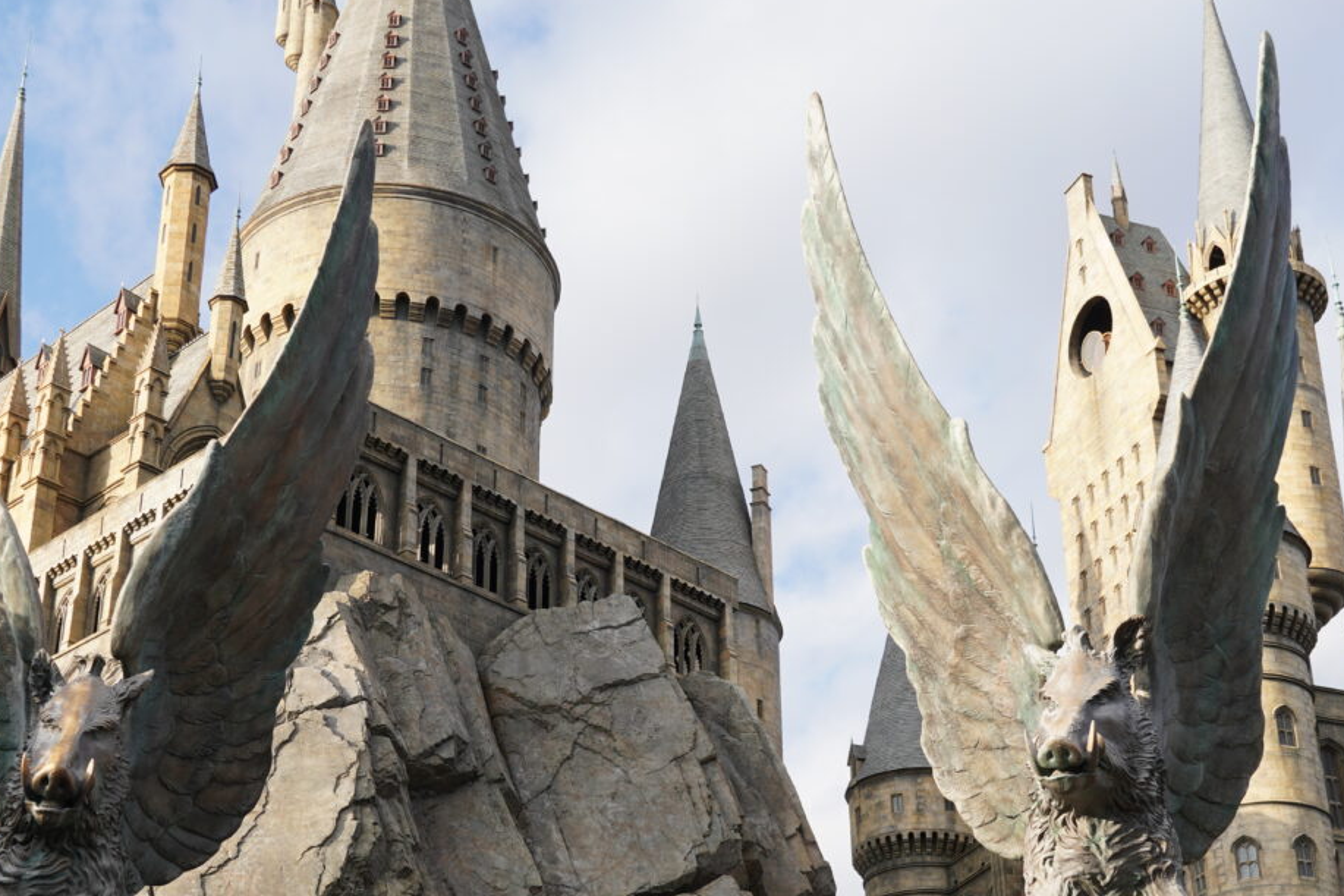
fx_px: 2265
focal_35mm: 61
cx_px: 613
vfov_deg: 22.3
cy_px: 595
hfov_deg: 33.0
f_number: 5.6
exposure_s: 1/250
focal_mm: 29
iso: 125
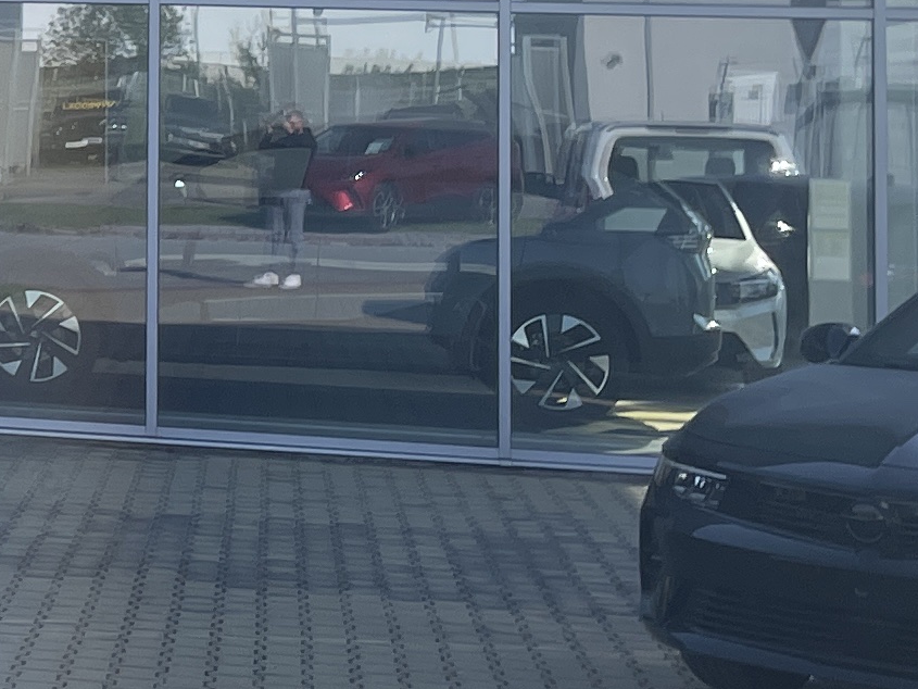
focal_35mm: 124
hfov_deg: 14.0
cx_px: -774
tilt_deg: +3.4
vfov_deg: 11.7
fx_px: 3289
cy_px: -99
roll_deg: -0.9
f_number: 1.6
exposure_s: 1/1667
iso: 32
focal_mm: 4.2
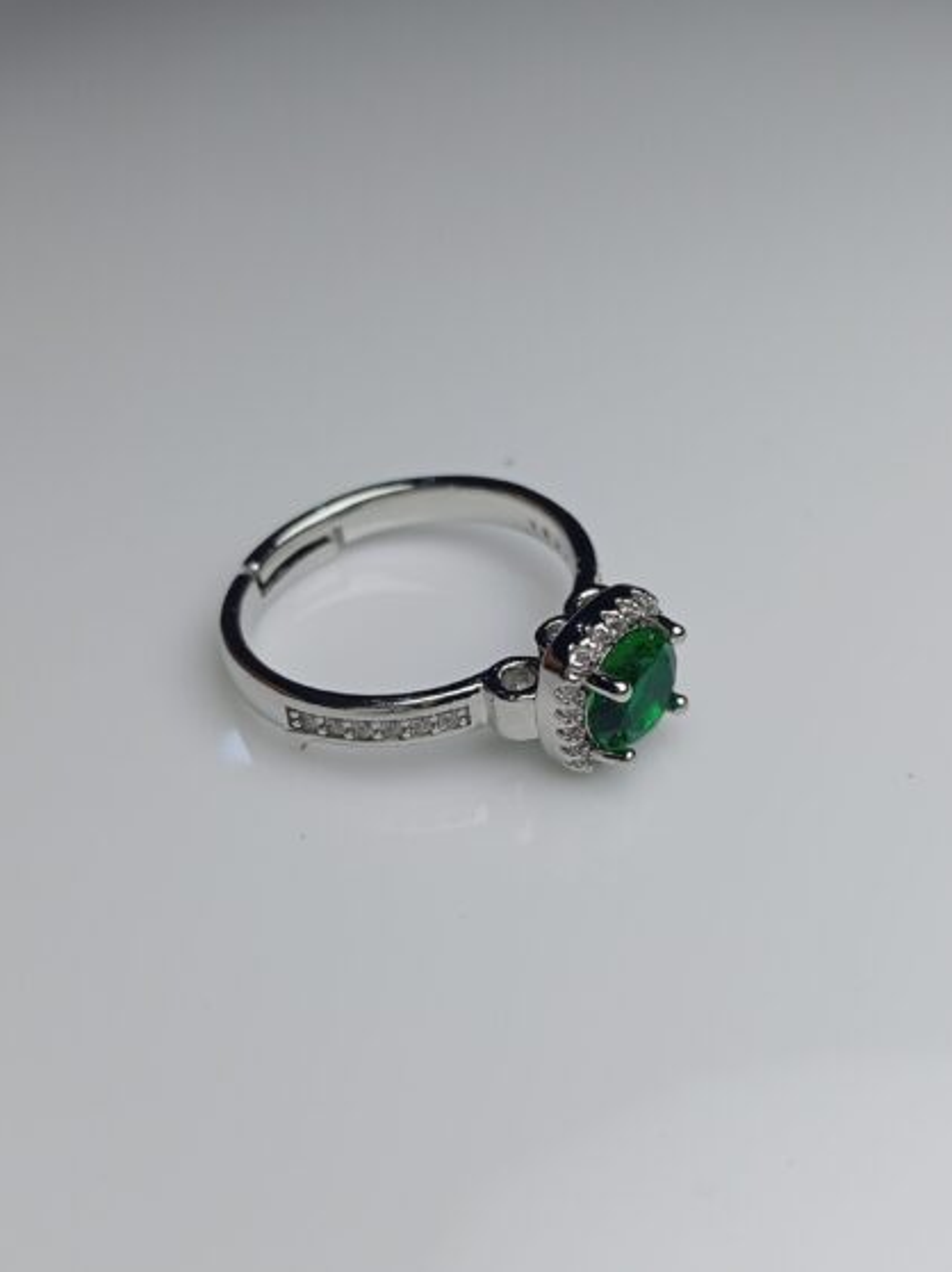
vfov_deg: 50.2
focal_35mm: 37
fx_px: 1358
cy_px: 642
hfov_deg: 38.6
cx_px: 487
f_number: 1.8
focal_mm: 3.98
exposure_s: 1/519
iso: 50
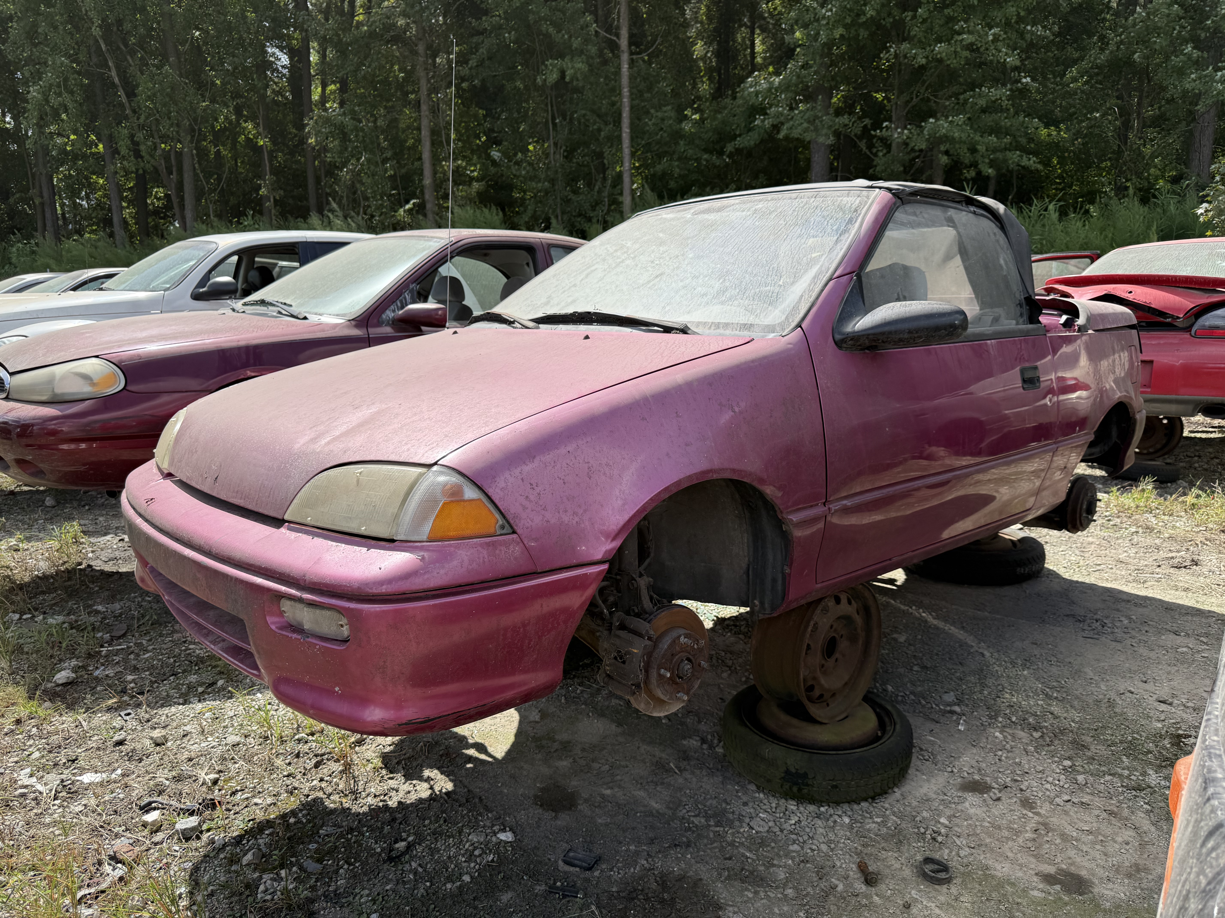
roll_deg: +1.7
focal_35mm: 24
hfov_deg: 71.6
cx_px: 612
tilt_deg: -10.9
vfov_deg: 56.8
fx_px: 849
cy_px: 459
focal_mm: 6.76
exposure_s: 1/3145
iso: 80
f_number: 1.78
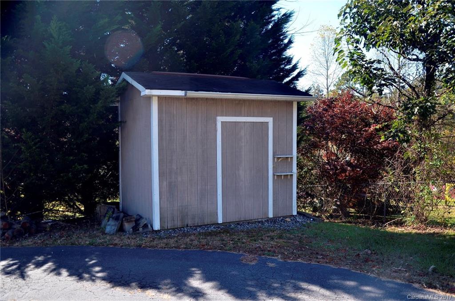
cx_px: 228
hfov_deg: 53.3
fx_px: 454
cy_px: 150
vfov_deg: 36.7
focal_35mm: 36
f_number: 3.8
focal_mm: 24
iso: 125
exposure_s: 1/200
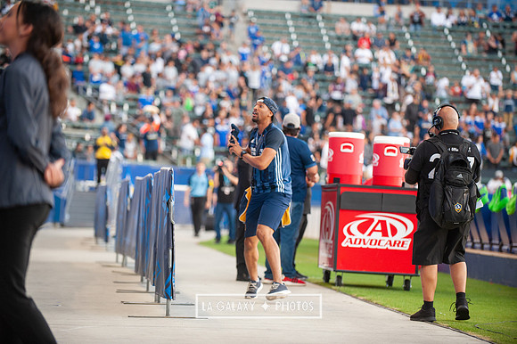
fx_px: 2153
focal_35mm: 150
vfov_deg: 9.1
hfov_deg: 13.7
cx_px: 258
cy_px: 172
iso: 1250
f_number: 2.8
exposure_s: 1/320
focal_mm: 150
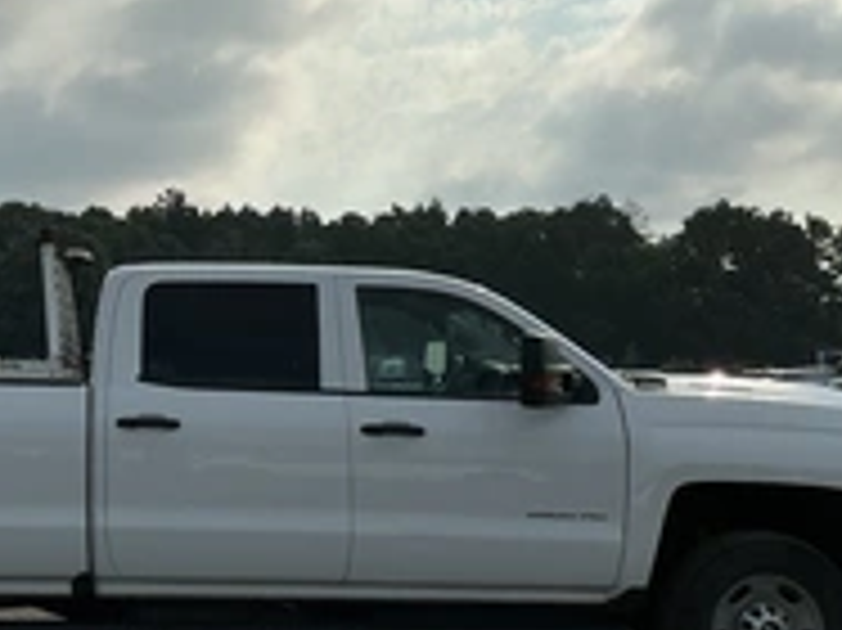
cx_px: 194
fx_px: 1459
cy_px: 292
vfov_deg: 24.4
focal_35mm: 60
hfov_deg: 31.5
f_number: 1.8
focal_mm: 3
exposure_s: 1/5814
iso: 25
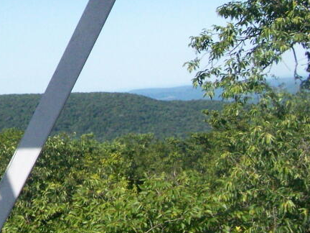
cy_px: 12
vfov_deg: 16.2
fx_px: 806
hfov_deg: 20.4
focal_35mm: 90
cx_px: -56
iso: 400
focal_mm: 6.3
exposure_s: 1/1600
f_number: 5.6
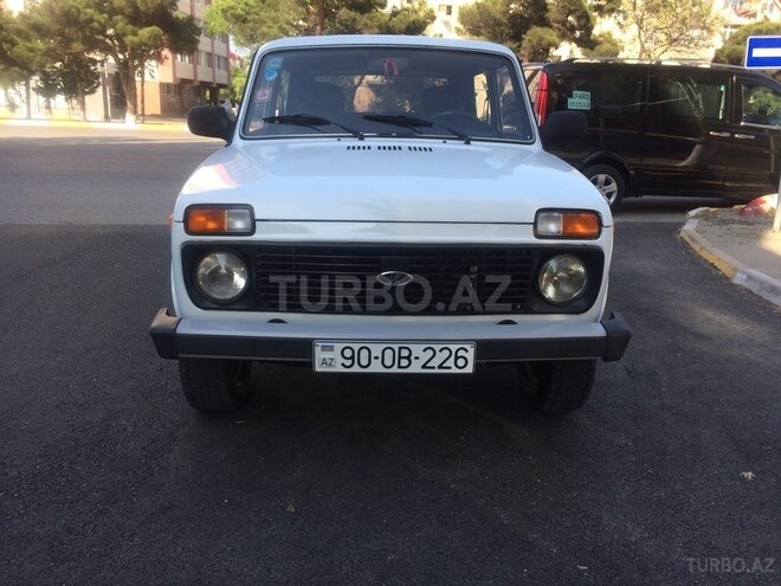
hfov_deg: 61.7
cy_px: 293
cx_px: 390
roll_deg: -1.0
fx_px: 654
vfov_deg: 48.2
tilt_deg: -16.1
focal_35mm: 29
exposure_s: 1/631
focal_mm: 4.15
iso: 32
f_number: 2.2
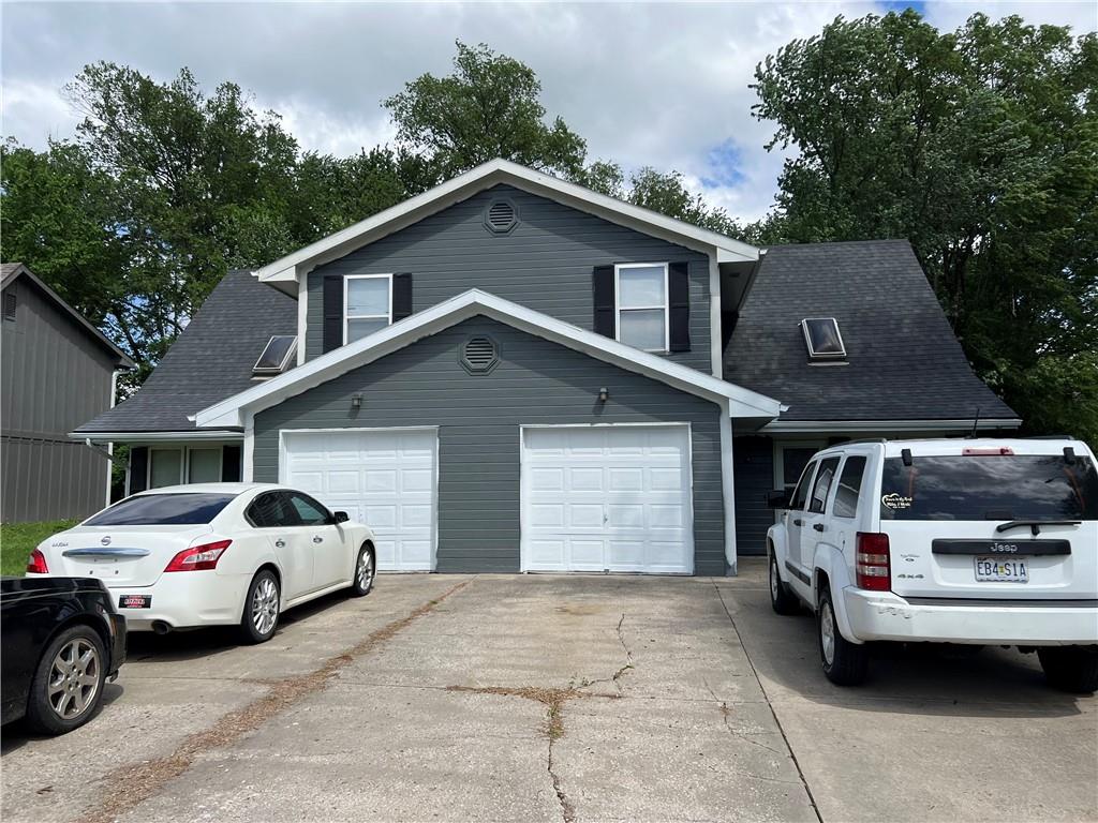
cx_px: 549
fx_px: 825
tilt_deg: +5.1
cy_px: 412
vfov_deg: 53.1
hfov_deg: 67.3
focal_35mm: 26
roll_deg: +0.2
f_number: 1.5
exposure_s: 1/4274
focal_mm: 5.7
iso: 50
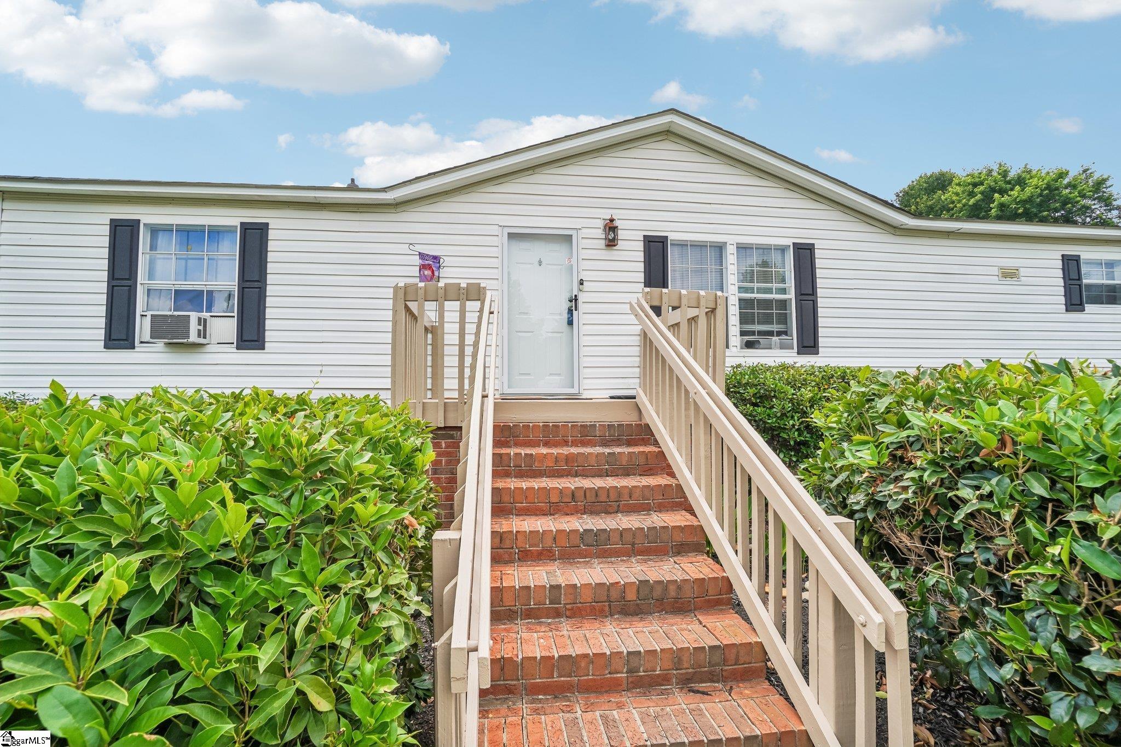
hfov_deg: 100.4
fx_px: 467
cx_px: 560
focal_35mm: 15
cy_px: 374
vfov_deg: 77.3
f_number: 8
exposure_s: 1/250
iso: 100
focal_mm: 10
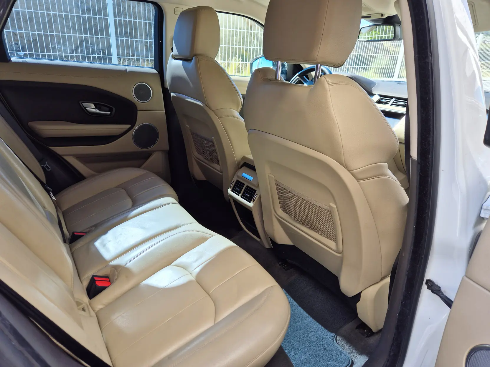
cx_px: 245
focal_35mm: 23
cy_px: 184
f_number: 1.8
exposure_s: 1/229
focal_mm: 5.4
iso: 25
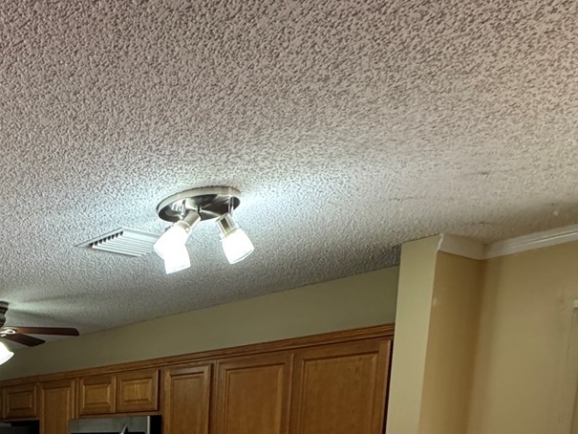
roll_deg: +1.5
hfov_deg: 40.2
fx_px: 618
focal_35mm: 37
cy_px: 541
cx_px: -64
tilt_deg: -7.6
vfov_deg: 31.4
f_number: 2.2
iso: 320
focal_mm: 2.22
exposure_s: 1/120
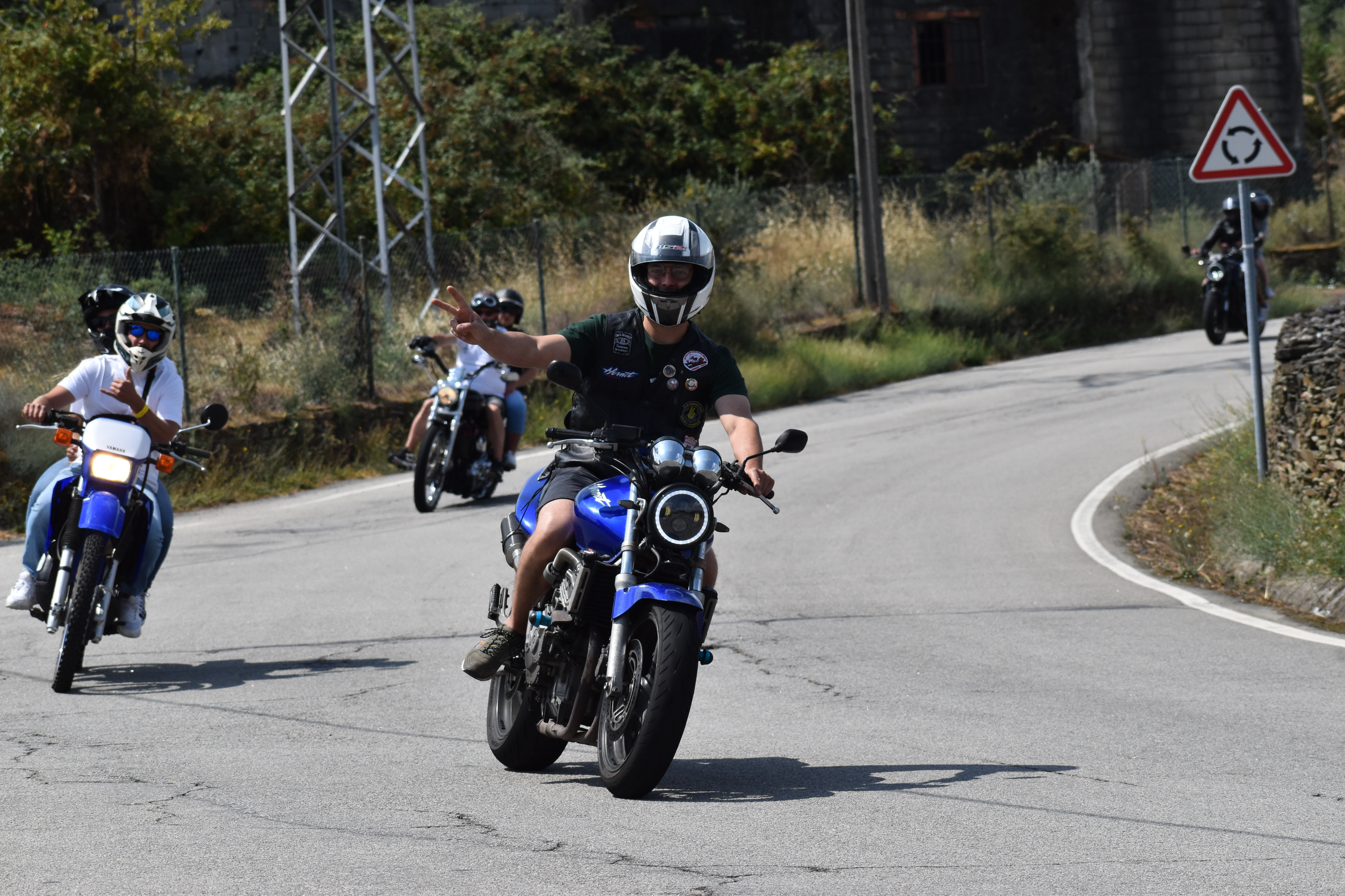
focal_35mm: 147
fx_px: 5492
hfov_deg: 14.0
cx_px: 672
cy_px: 448
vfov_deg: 9.3
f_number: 8
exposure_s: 1/2000
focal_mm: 98
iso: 400
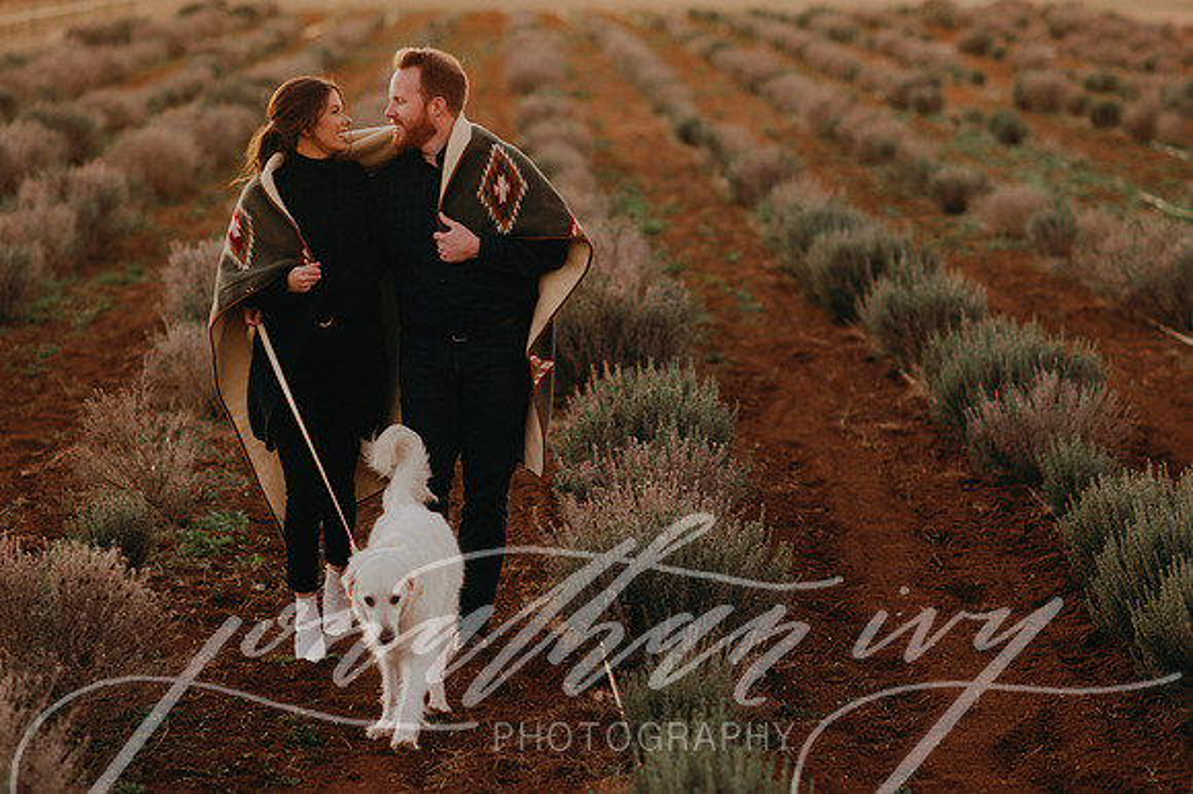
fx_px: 3827
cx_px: 619
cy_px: 434
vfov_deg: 11.8
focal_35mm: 116
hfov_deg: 17.7
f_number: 2
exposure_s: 1/125
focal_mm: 85
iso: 100
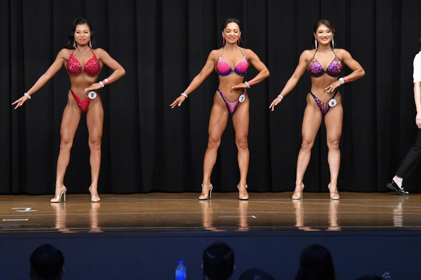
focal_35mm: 202
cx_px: 210
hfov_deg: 10.2
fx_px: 2361
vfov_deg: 6.8
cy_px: 140
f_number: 5.6
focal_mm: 135
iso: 8000
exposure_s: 1/400
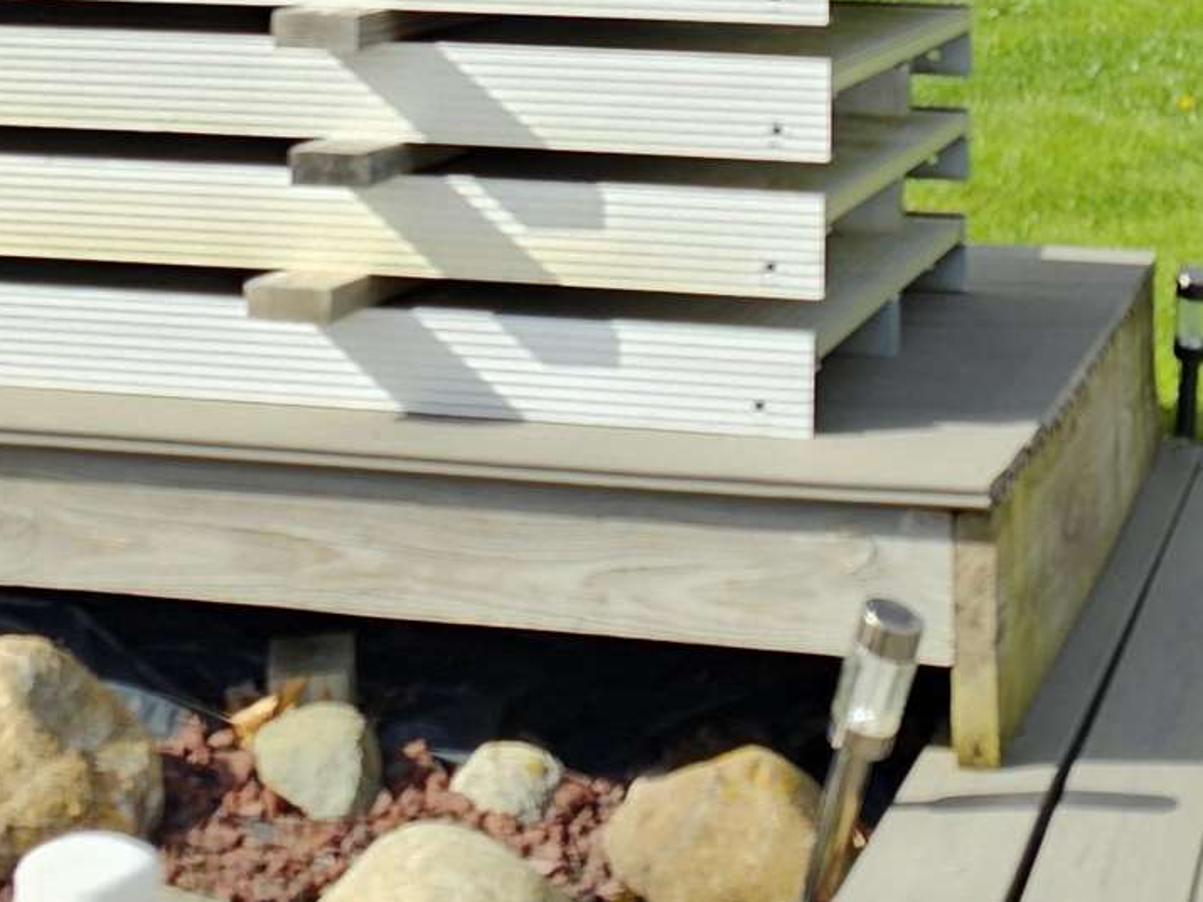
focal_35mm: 99
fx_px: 3439
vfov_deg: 13.1
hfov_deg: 19.8
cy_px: -855
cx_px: 610
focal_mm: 6.3
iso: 10
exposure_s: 1/260
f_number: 1.7
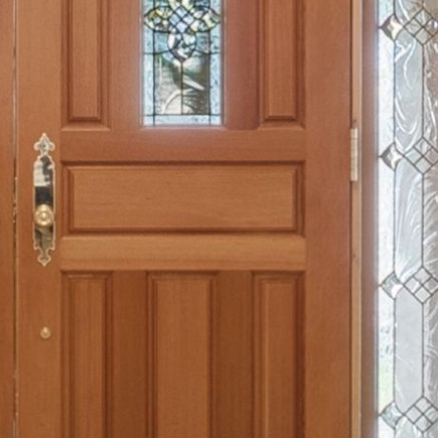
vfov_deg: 12.4
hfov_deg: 12.2
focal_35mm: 141
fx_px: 2018
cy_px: 176
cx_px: -1
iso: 500
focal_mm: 17
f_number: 8
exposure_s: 1/15
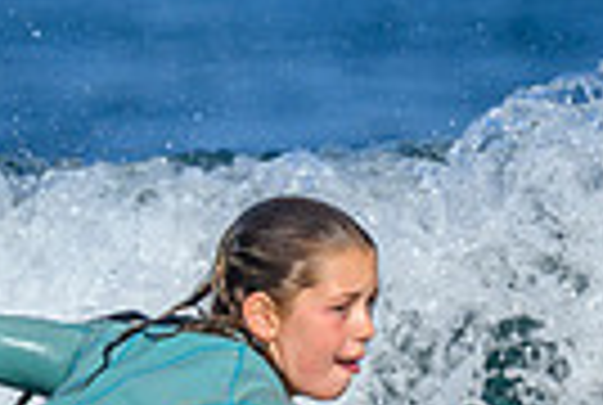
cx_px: 65
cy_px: 475
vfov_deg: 0.3
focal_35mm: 4257
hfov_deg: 0.5
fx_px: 71463
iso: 280
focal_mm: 800
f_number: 6.3
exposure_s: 1/2000
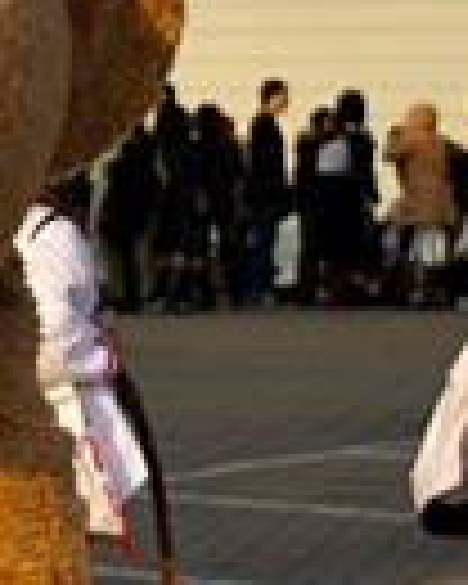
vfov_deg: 7.0
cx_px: -378
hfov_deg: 5.5
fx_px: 4796
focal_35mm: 277
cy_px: 272
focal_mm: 58
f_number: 4.5
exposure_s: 1/1250
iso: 200
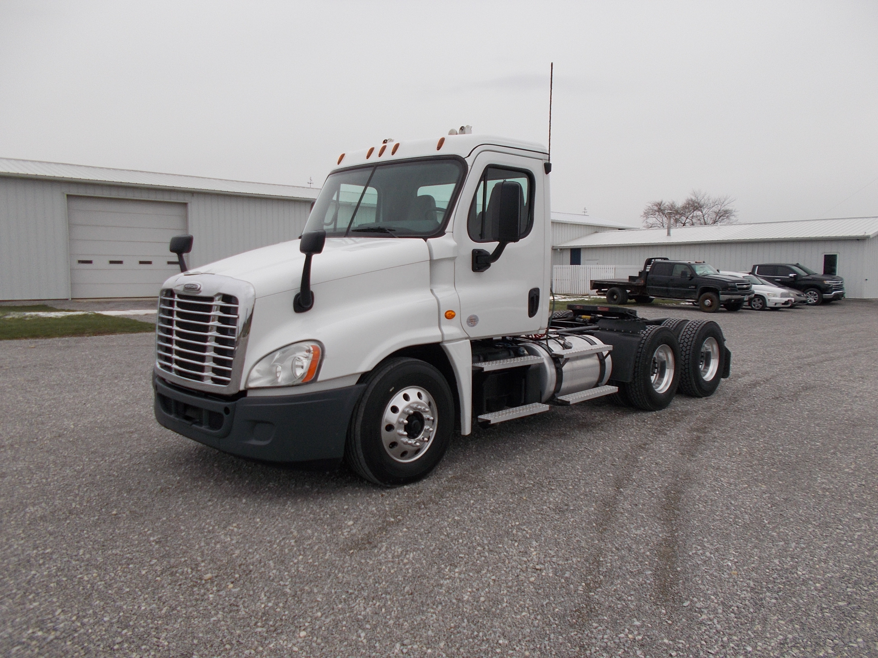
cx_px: 439
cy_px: 329
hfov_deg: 67.3
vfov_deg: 53.1
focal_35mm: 26
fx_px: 659
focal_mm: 4.6
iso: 80
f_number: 8
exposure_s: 1/160
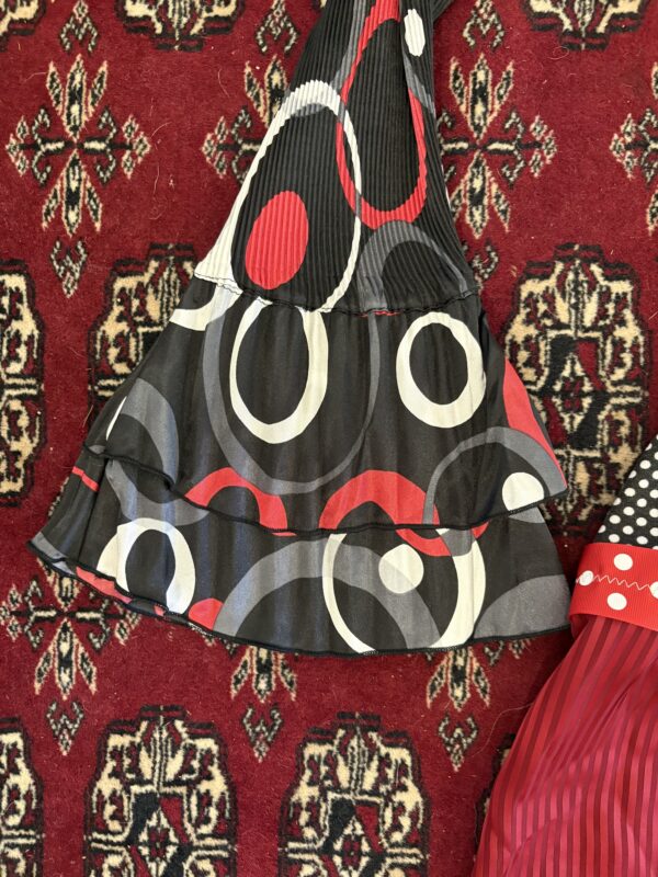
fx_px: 659
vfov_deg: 67.3
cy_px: 438
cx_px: 329
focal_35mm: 26
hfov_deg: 53.1
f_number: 1.6
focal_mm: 5.96
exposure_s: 1/30
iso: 500
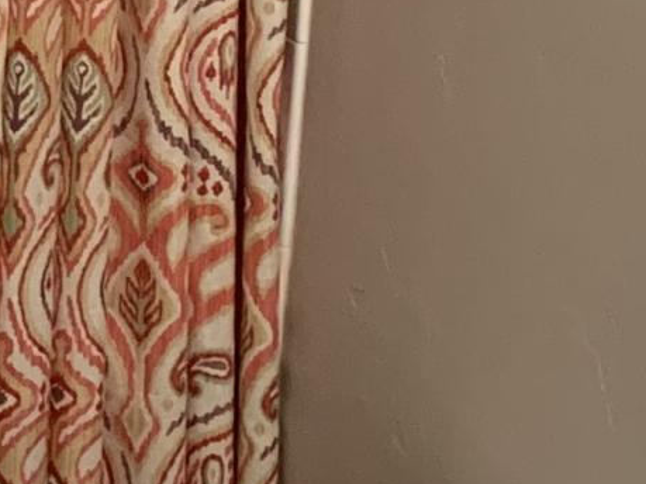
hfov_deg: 10.4
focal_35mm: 170
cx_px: -756
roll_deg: -0.6
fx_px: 3172
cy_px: -189
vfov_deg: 8.6
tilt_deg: -8.5
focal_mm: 4.25
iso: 160
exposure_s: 1/60
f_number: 1.8
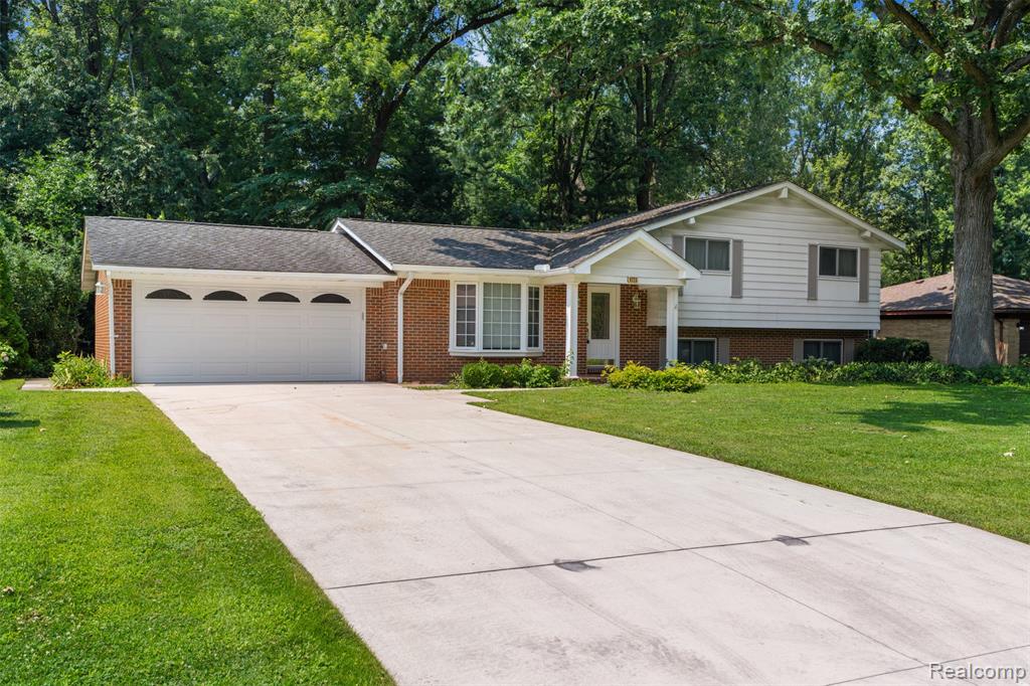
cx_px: 515
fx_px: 944
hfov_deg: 57.2
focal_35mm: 33
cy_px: 343
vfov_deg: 39.9
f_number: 8
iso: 100
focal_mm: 33
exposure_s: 1/200
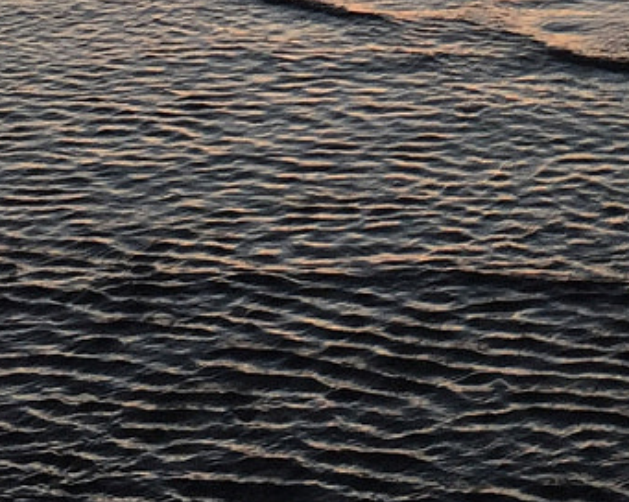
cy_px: -353
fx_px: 2473
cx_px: 550
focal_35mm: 133
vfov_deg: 10.9
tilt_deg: -5.4
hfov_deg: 14.4
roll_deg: +1.6
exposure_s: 1/306
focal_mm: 4.15
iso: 32
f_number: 2.2
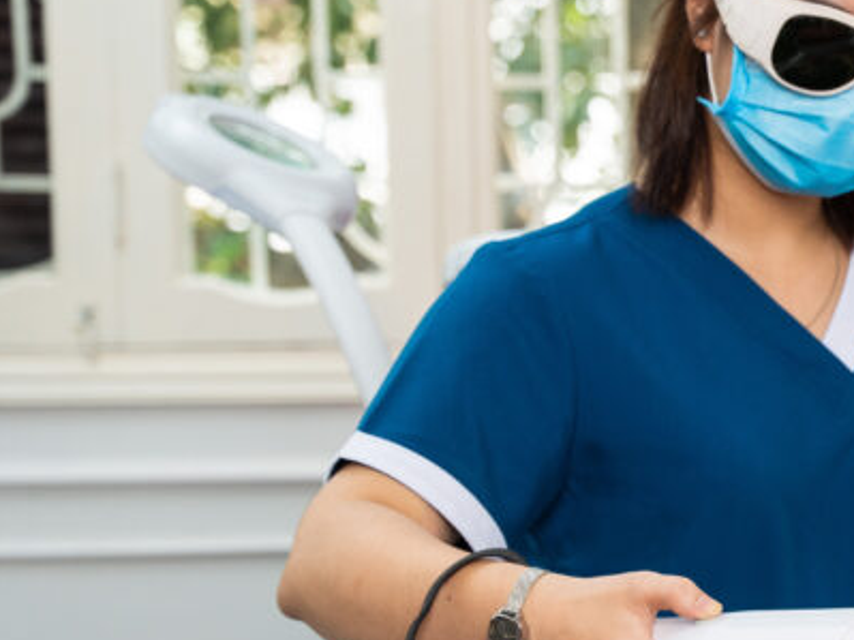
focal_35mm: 134
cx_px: 1226
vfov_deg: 11.0
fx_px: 3316
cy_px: 535
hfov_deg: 13.9
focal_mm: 46.5
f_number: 3.5
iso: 320
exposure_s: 1/125
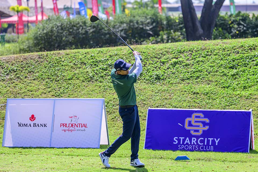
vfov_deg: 12.5
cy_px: 86
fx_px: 788
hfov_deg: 18.6
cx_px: 129
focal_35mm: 110
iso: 720
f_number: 2.8
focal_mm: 110
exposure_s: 1/10000
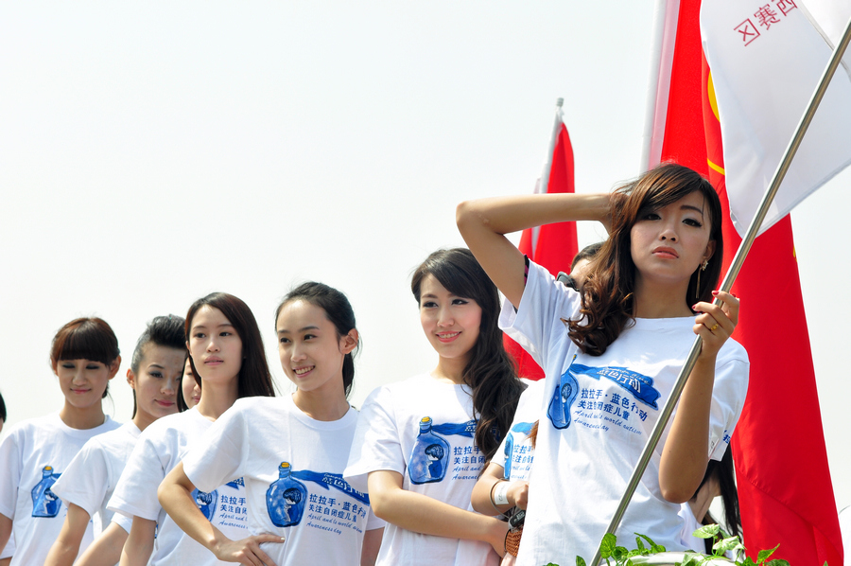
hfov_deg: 16.1
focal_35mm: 128
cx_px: 426
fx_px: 3011
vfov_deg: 10.7
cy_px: 283
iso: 200
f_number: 8
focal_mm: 85
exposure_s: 1/320
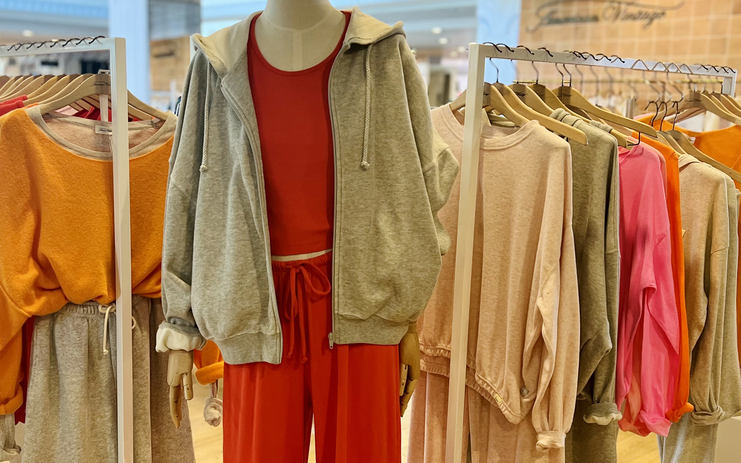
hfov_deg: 46.9
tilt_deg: -10.5
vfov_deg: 30.5
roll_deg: -1.2
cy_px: 247
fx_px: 848
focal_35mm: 42
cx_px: 295
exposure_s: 1/64
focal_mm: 5.7
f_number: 1.5
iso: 125
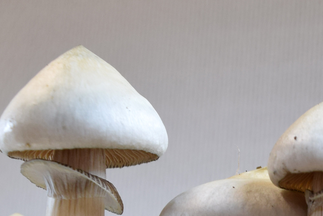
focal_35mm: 102
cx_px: 441
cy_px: 354
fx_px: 915
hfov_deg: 18.4
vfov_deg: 12.5
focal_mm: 18
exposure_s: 1/100
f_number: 5
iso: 400
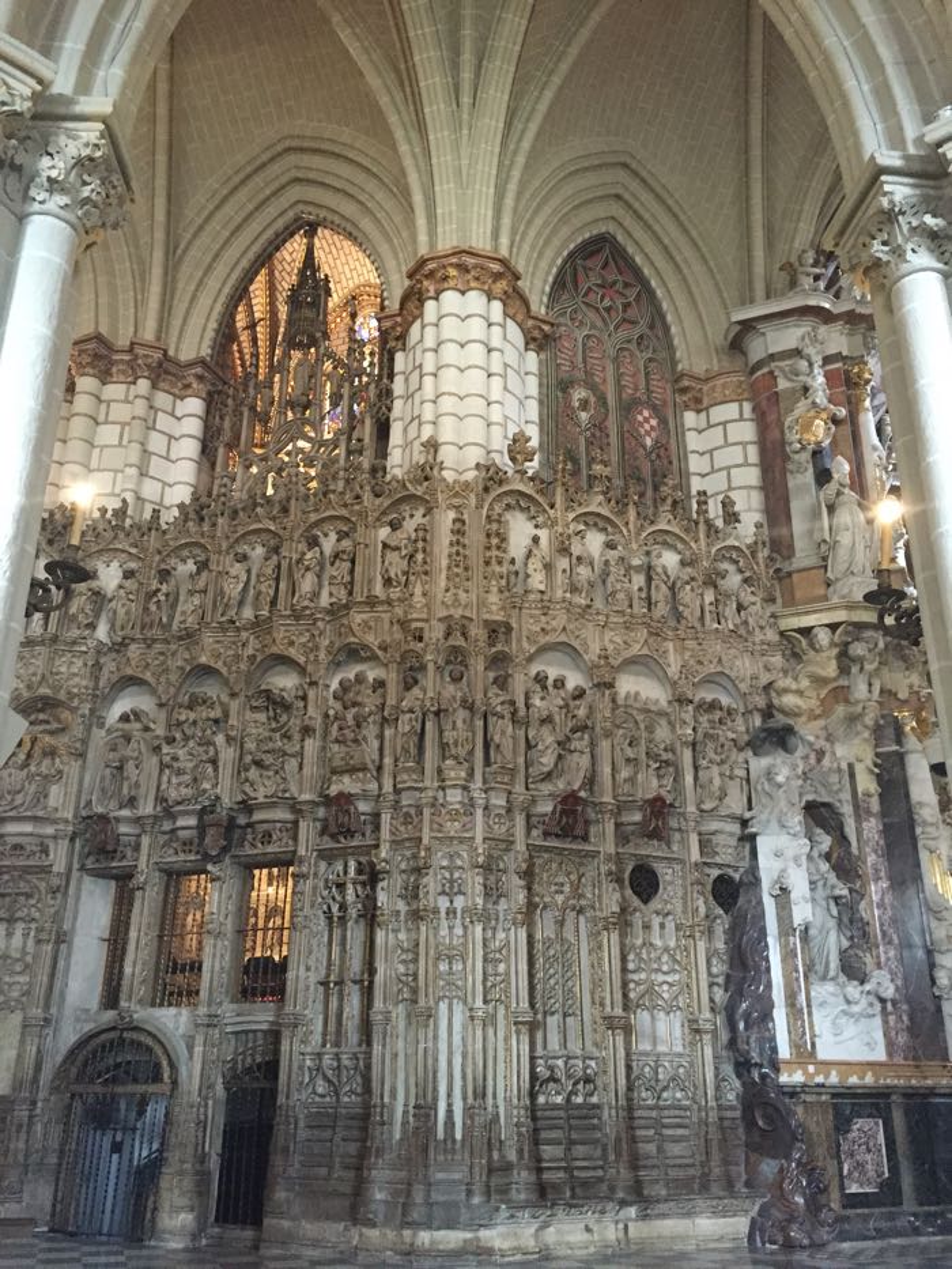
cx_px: 476
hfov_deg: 48.2
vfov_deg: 61.7
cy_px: 634
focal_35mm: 29
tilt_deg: +23.9
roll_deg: -0.9
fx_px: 1063
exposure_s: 1/15
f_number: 2.2
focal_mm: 4.15
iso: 320
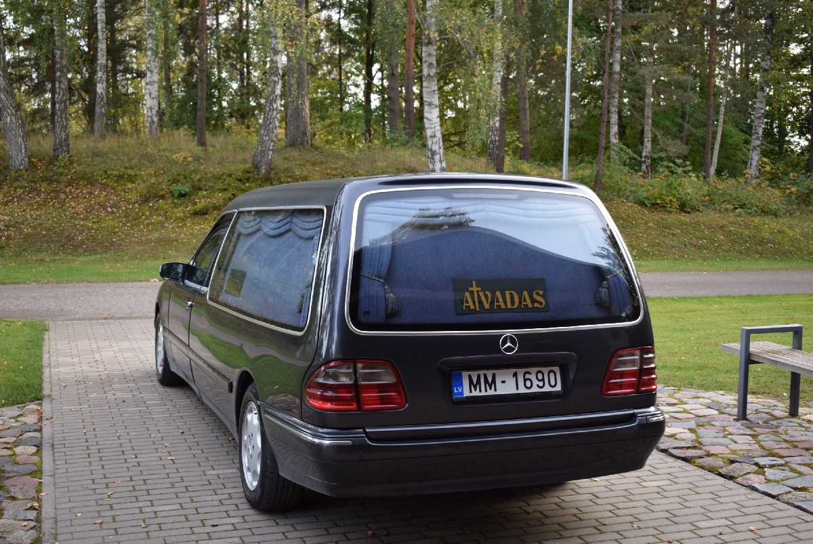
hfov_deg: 42.3
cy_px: 272
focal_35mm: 46
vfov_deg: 29.0
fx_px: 1051
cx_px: 406
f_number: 5
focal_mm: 31
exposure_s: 1/100
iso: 400
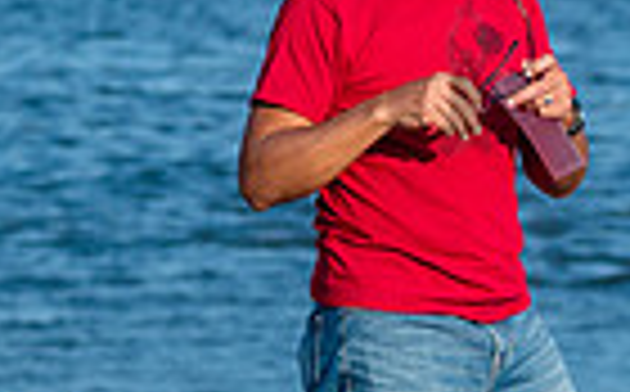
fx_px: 5794
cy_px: 74
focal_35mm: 338
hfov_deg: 6.2
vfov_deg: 3.9
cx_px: 464
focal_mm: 80
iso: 320
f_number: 4
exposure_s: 1/2000
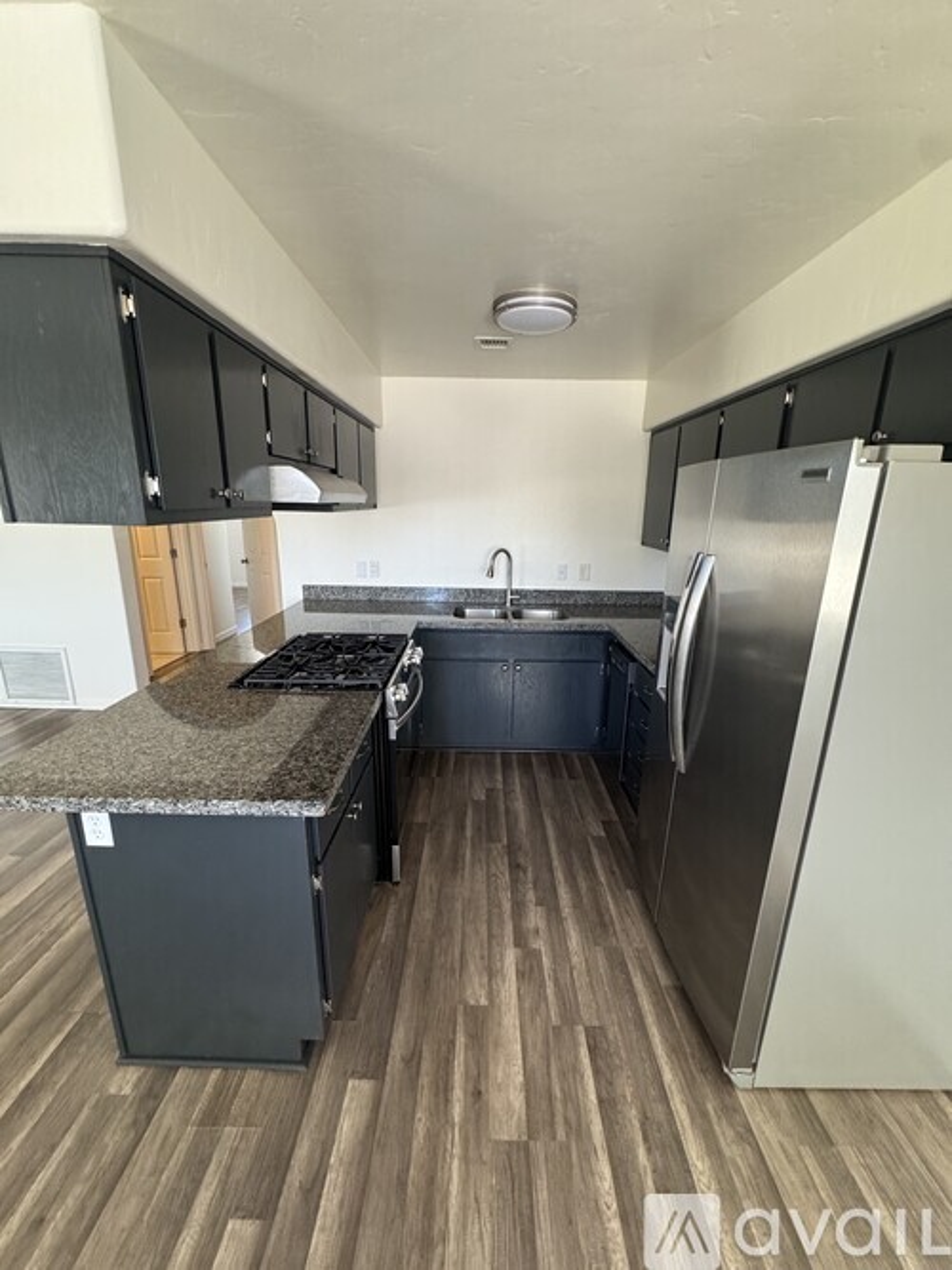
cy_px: 635
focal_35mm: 14
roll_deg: -0.2
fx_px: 514
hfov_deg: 85.7
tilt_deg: -17.5
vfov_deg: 102.1
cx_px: 476
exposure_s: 1/99
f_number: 2.2
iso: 320
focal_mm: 2.22
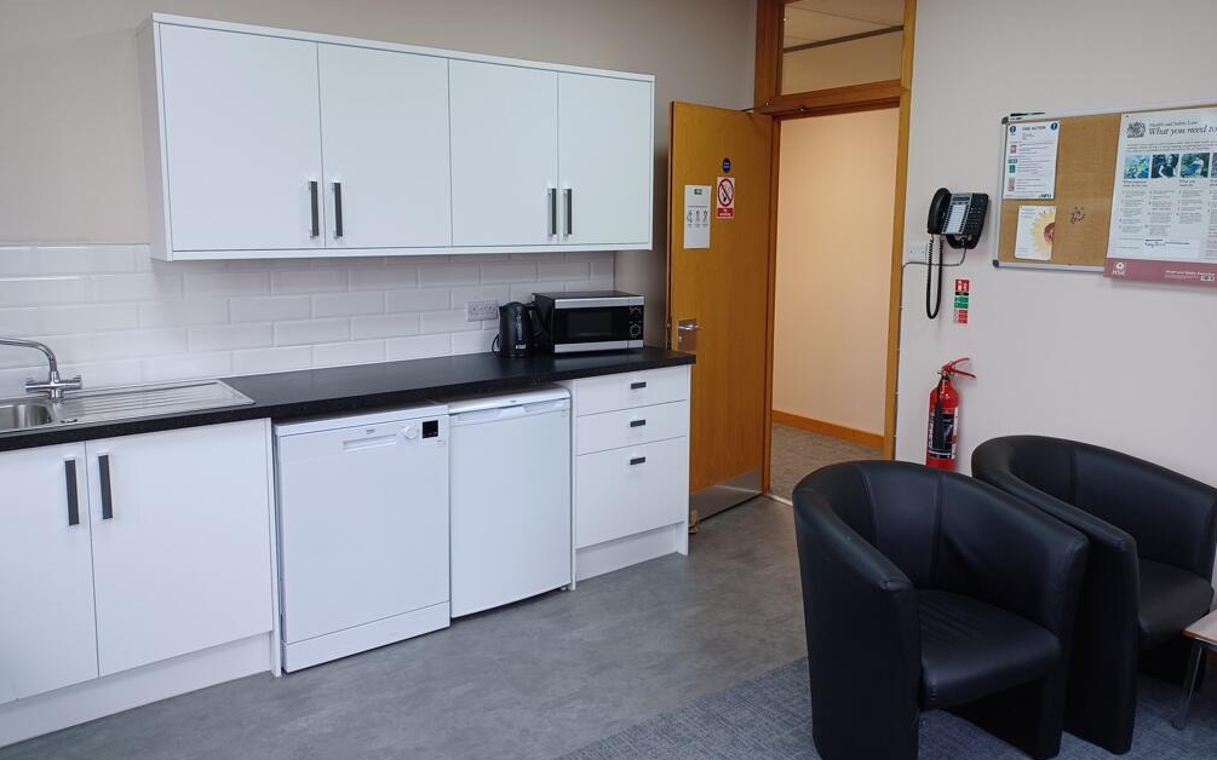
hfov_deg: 68.4
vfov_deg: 45.9
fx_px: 895
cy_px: 330
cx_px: 599
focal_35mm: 27
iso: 200
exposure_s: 1/50
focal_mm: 4.6
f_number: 1.8
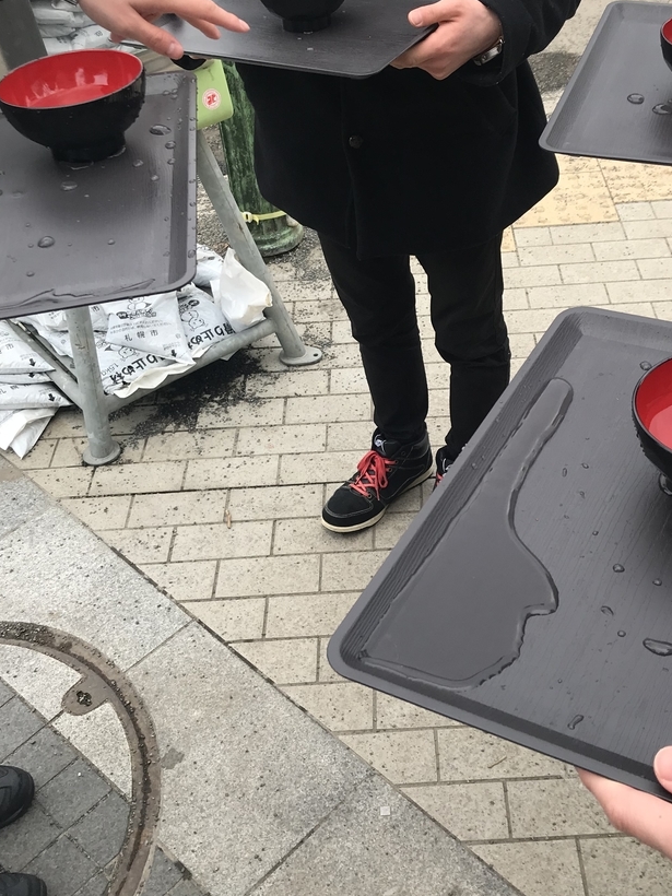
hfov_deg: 35.1
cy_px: 420
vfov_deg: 45.7
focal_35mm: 41
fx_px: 1061
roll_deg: +5.5
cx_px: 386
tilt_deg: -39.1
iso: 20
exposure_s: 1/431
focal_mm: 3.99
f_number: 1.8
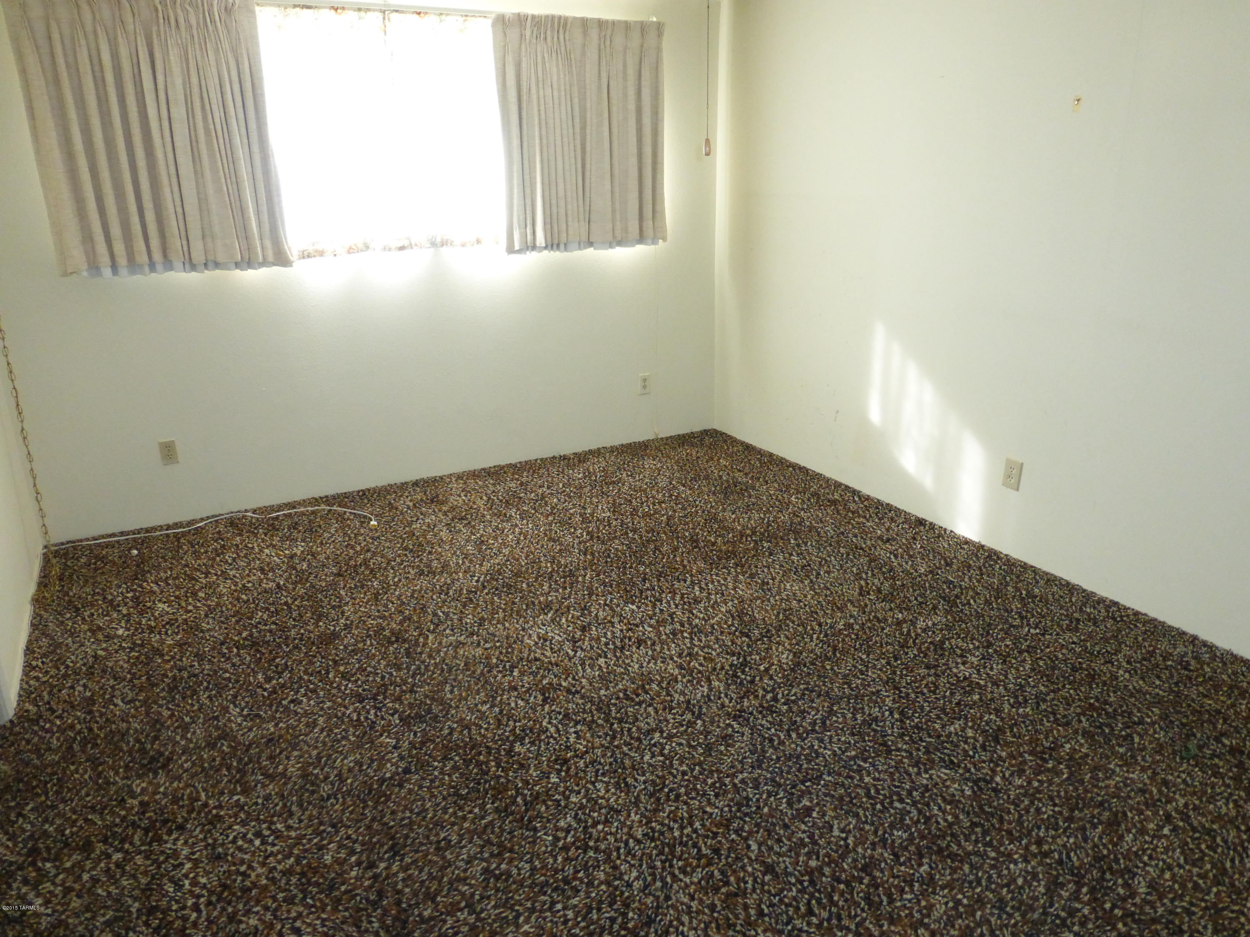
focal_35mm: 25
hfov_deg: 69.4
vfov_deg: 54.9
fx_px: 903
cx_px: 625
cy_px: 468
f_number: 3.3
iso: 400
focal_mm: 4.3
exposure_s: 1/60
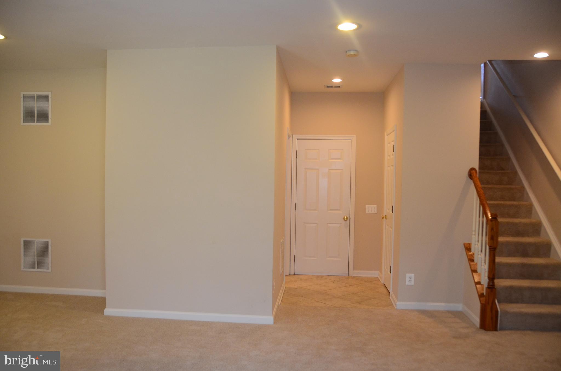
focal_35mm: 30
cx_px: 280
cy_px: 186
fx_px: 466
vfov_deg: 43.4
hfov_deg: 62.0
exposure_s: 1/100
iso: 800
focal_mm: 20
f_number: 3.5
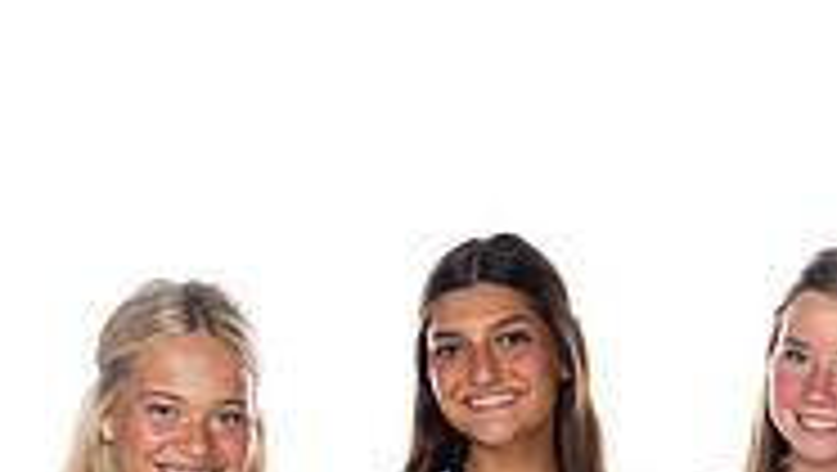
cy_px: 989
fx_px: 3043
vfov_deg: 8.4
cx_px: 504
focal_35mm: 137
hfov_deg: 15.6
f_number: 8
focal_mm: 54
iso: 640
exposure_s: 1/250
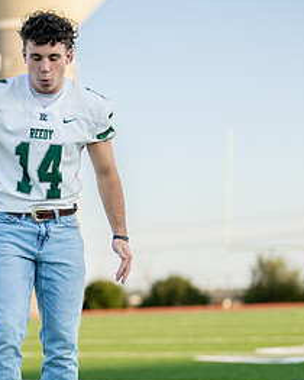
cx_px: 39
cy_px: 238
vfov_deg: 16.5
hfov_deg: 13.2
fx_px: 1303
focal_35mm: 116
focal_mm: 50
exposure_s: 1/2500
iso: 100
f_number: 1.2
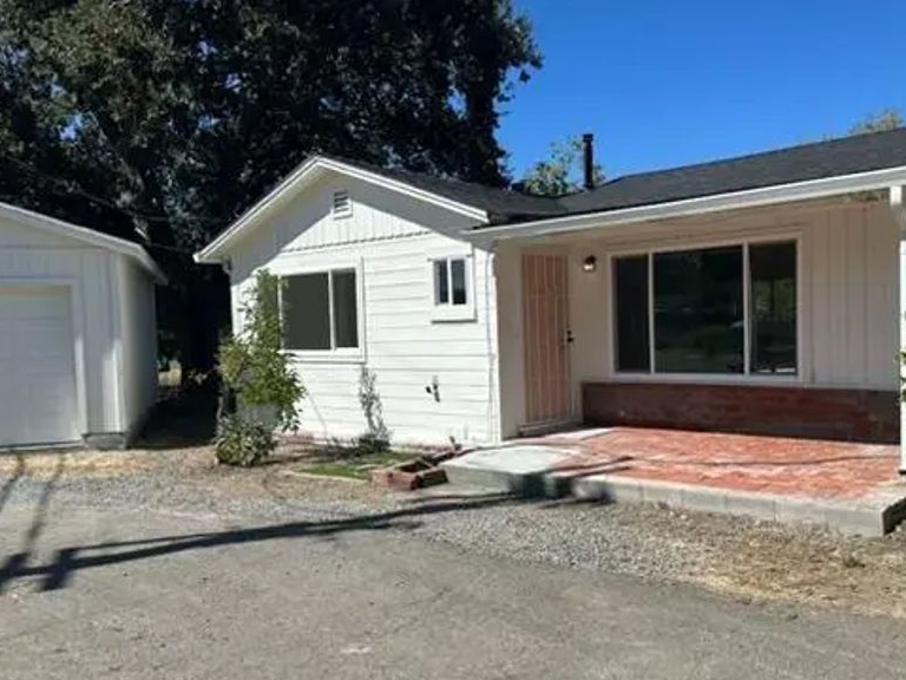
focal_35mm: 32
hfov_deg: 56.4
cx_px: 545
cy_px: 360
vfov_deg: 44.1
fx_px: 838
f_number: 1.78
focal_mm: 6.86
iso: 80
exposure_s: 1/5848
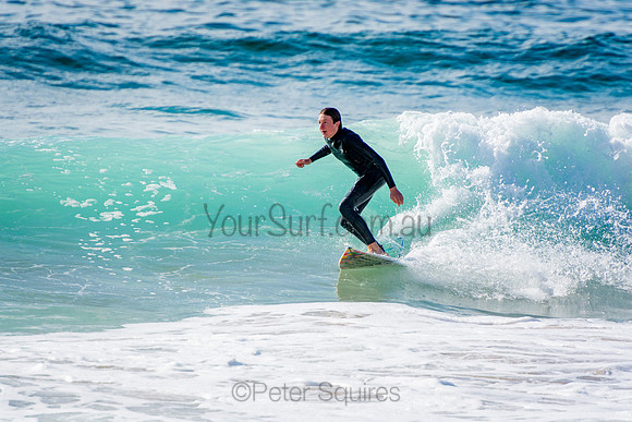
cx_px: 316
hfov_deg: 3.4
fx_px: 10535
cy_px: 211
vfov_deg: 2.3
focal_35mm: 600
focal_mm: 400
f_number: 5.6
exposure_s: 1/2000
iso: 280
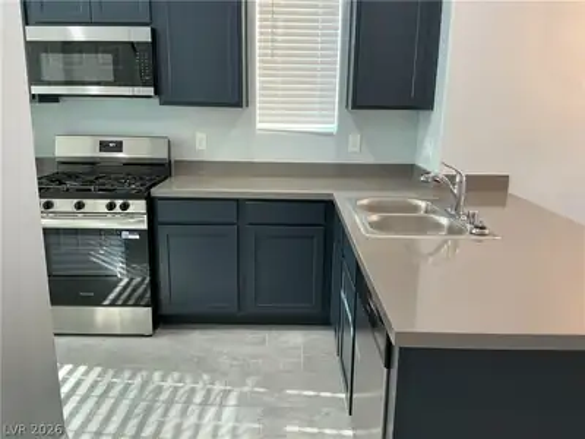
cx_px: 292
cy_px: 220
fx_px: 490
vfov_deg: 48.2
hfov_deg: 61.7
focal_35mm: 29
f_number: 1.8
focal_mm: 3
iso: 100
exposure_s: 1/60
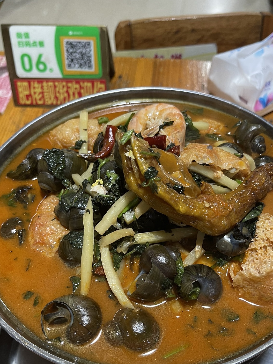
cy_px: 213
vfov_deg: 53.7
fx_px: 358
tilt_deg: -53.2
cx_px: 162
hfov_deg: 41.6
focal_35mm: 34
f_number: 1.6
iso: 160
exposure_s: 1/50
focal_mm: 5.1
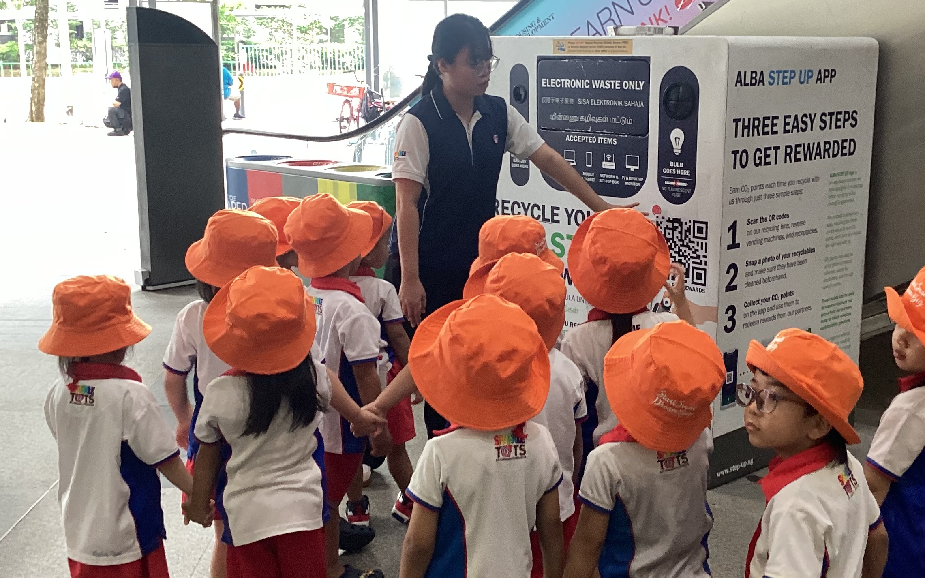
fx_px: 1185
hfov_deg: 42.6
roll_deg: -1.2
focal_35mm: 47
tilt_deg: -11.1
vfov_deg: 27.4
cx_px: 520
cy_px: 289
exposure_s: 1/50
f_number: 2.4
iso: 100
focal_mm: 3.3
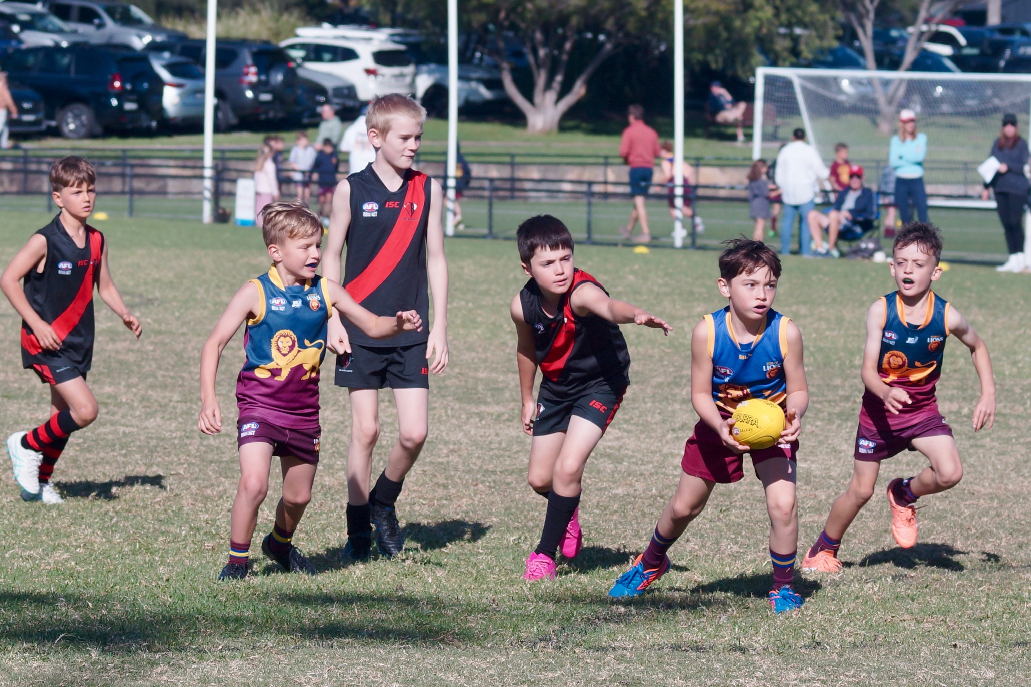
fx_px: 3436
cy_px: 344
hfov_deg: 17.1
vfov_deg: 11.4
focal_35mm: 120
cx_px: 516
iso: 100
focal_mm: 80
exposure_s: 1/800
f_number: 5
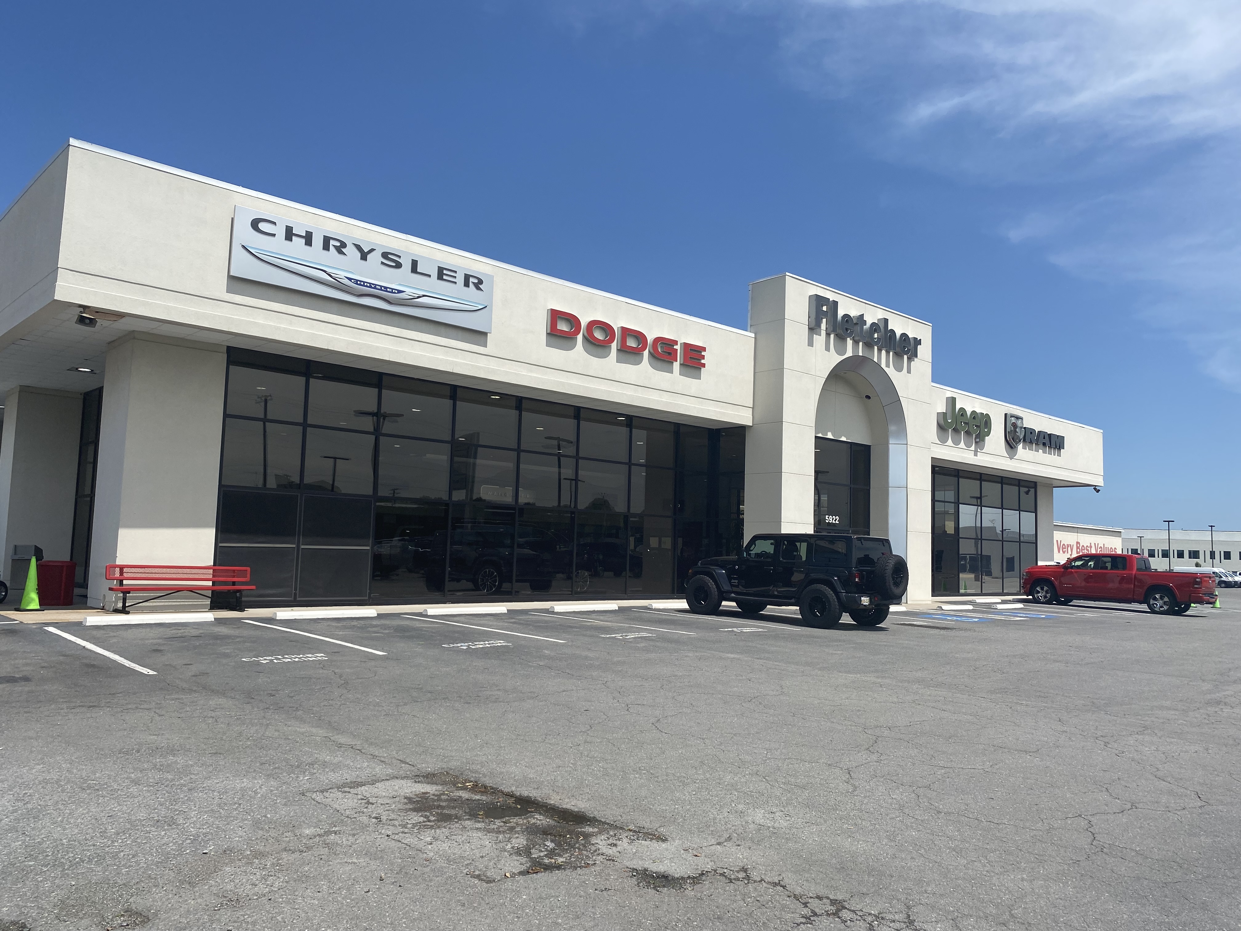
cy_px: 466
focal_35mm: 26
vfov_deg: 53.1
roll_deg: -1.7
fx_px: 932
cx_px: 620
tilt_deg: +3.2
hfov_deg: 67.3
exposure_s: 1/4274
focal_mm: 4.25
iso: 32
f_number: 1.8
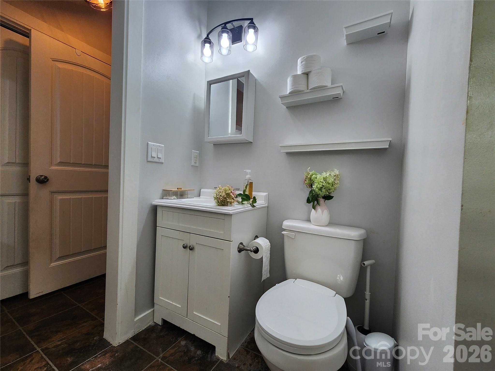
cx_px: 248
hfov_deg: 106.2
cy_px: 186
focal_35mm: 13
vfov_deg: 89.9
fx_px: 186
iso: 160
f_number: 2.2
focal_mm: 2.2
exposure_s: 1/60
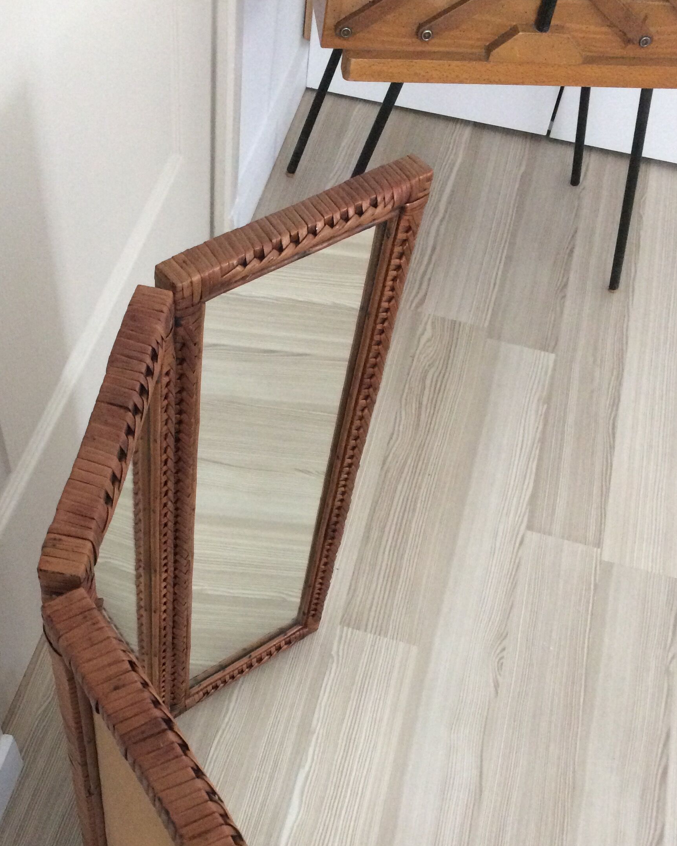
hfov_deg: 34.7
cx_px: 261
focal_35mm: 43
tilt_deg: -58.1
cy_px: 566
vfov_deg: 42.3
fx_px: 1077
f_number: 2.2
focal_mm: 4.15
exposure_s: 1/33
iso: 320
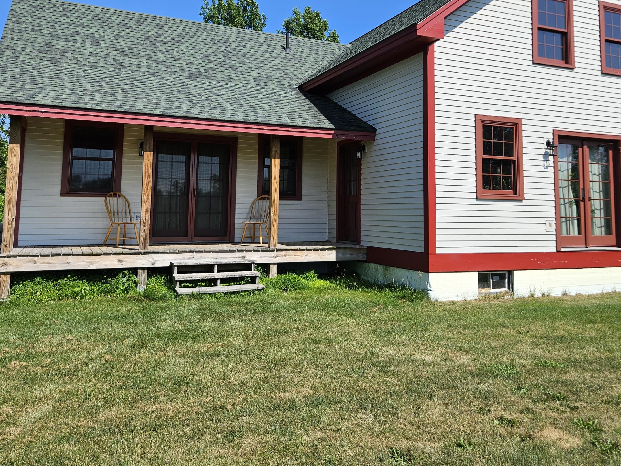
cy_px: 148
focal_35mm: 32
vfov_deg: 43.4
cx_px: 338
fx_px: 574
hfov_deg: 56.7
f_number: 1.8
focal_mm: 5.4
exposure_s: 1/1672
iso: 25
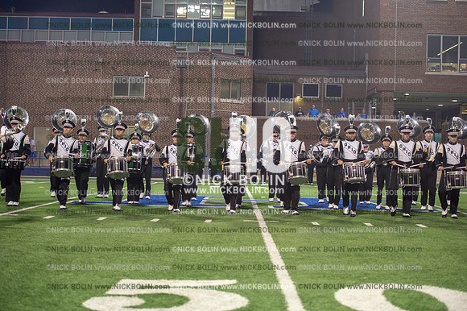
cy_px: 156
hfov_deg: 28.9
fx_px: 908
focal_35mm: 70
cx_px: 234
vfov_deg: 19.4
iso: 4000
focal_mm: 70
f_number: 2.8
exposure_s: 1/250
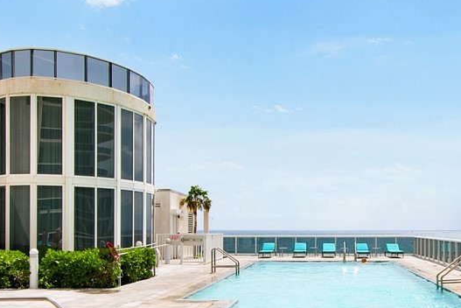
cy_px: 231
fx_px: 577
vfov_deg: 29.4
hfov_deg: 42.7
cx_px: 323
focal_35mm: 45
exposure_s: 1/400
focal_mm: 14
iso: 100
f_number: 10
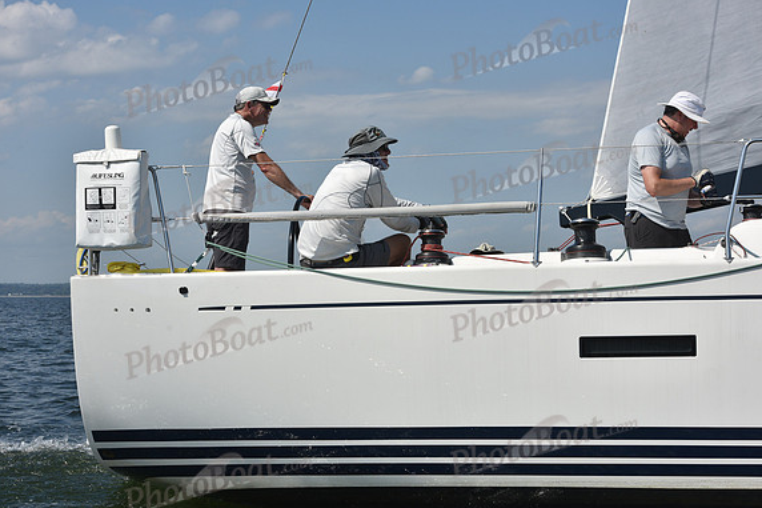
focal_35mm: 71
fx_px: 1502
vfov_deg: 19.2
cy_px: 257
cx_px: 382
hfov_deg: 28.5
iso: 250
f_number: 10
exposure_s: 1/1250
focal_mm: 70
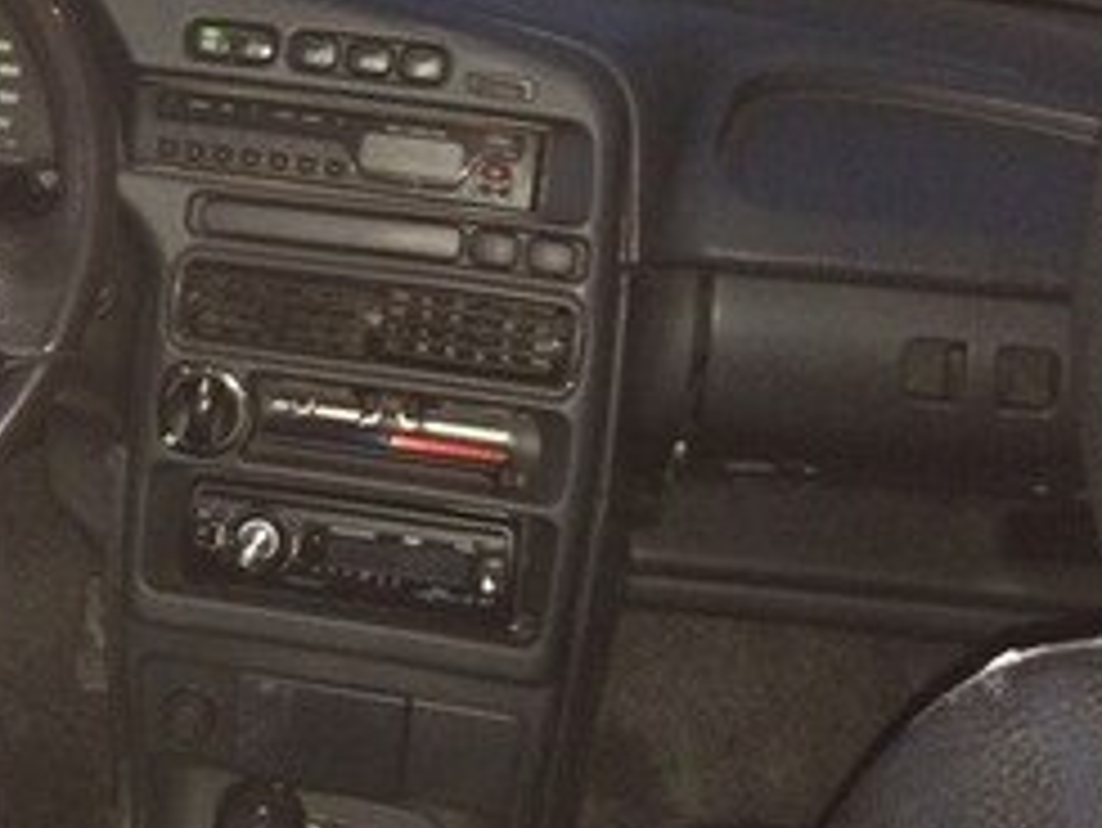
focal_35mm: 78
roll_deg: -2.4
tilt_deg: -2.3
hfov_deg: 24.7
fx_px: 2484
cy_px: -79
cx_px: 274
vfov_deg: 18.2
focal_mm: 4.15
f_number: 2.2
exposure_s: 1/17
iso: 320
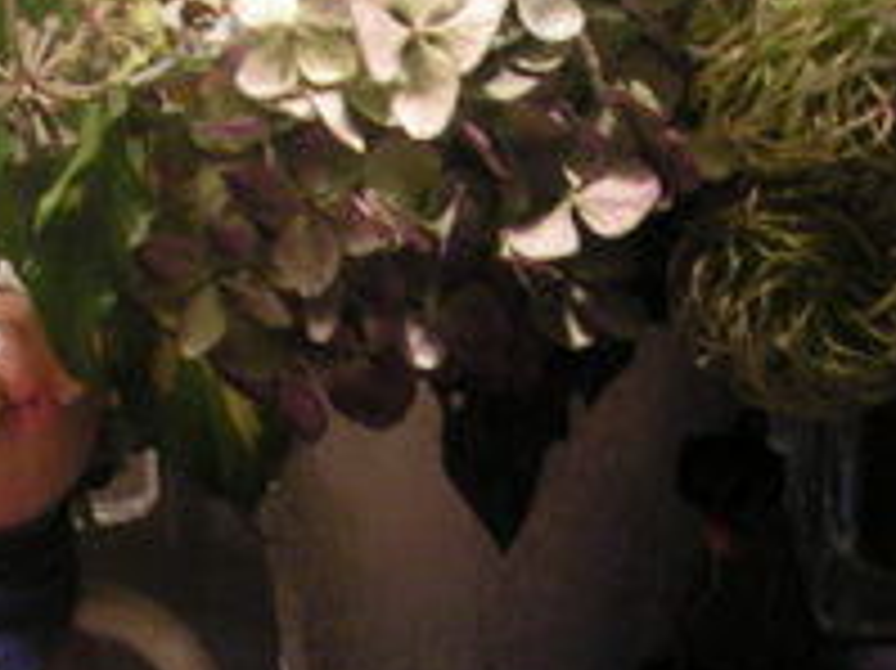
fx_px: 3699
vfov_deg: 9.9
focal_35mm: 143
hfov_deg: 13.8
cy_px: 1124
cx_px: 621
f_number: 2.7
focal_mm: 5.6
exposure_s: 1/32.6
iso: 100
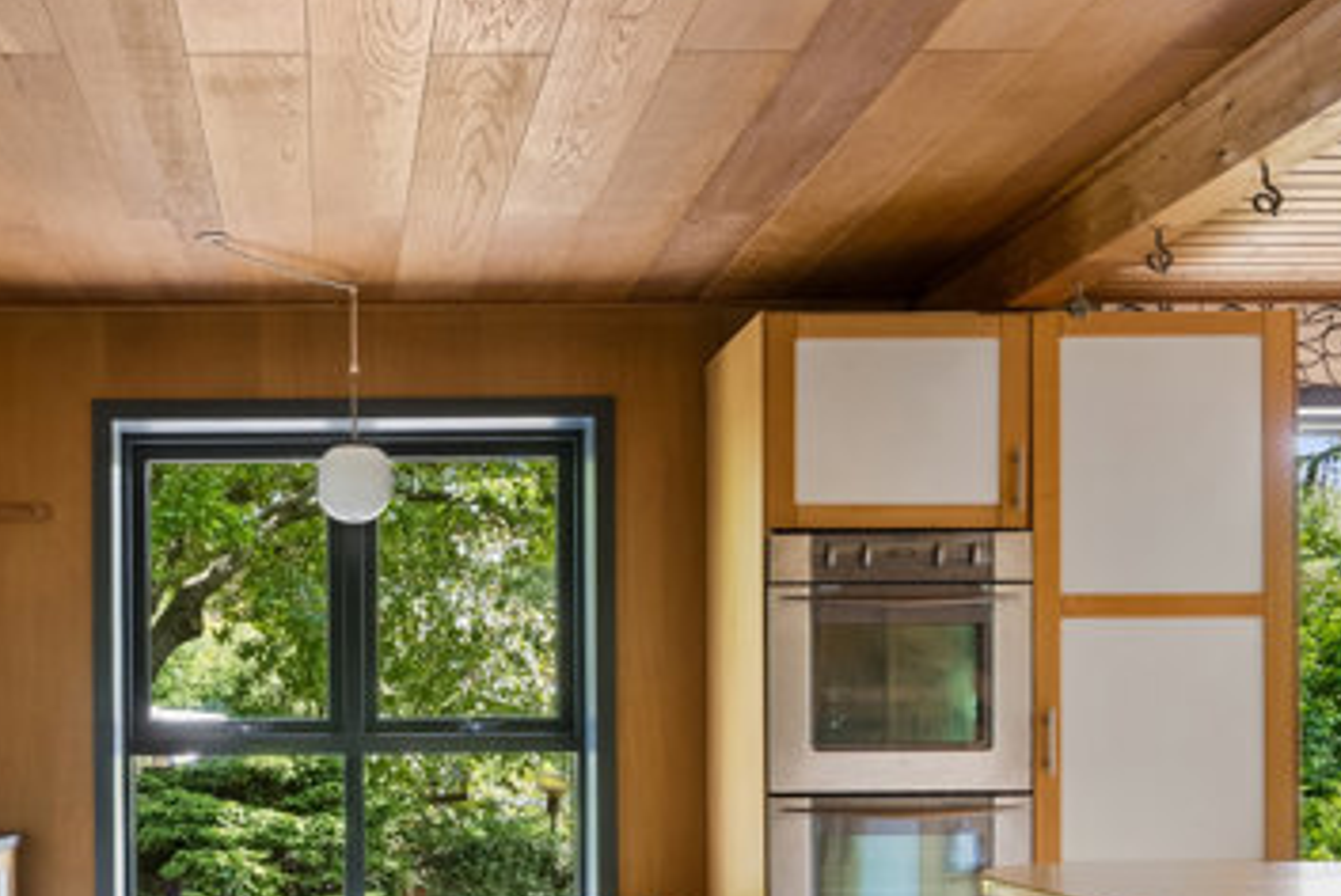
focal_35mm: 44
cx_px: 334
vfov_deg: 29.6
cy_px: 746
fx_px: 1645
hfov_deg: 42.9
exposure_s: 1/5
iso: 200
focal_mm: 13
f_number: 8
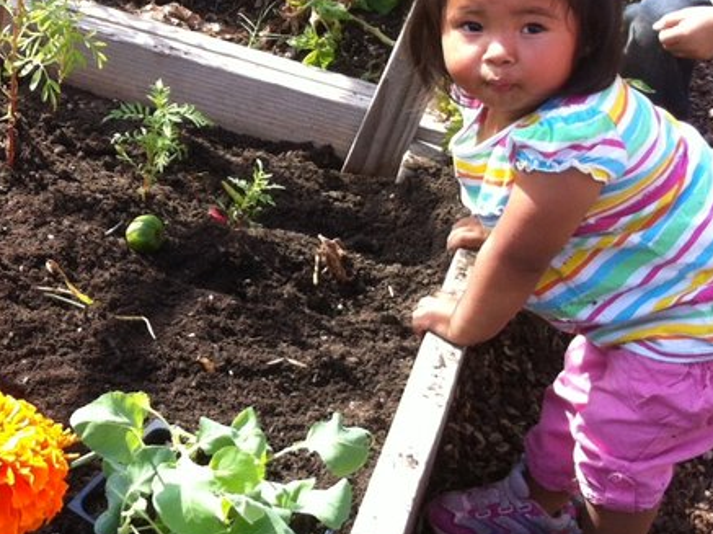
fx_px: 1688
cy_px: 109
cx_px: -65
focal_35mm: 82
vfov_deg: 17.8
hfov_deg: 22.5
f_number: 2.8
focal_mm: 3.85
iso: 80
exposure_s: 1/239
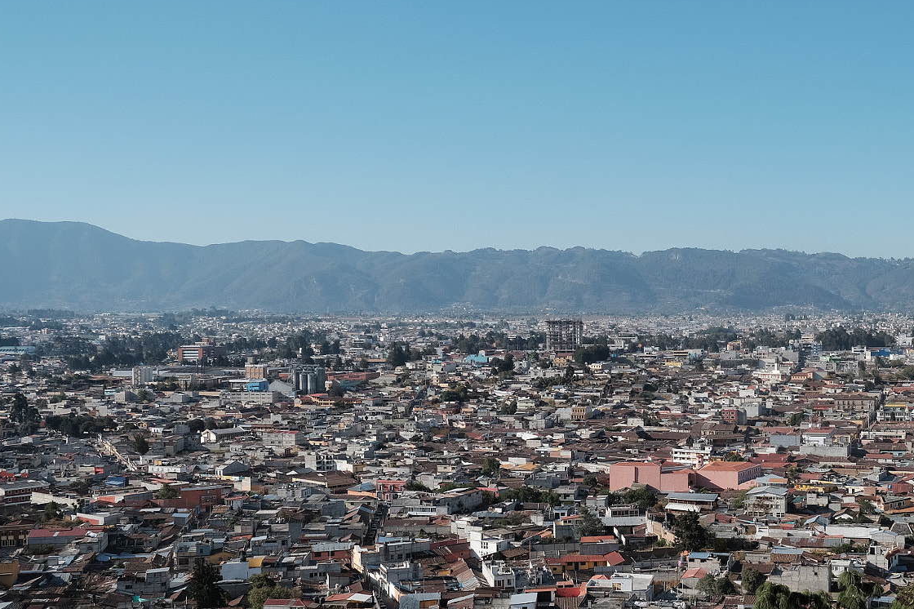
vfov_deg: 27.0
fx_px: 1269
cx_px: 623
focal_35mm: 50
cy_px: 332
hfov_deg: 39.1
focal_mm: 23
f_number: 8
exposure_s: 1/350
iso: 200
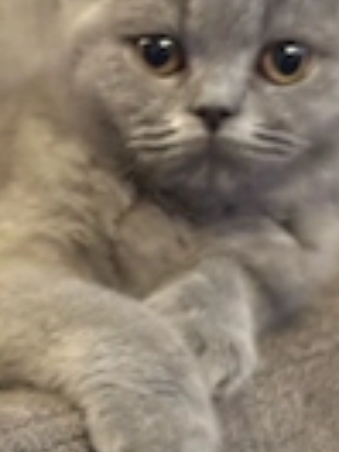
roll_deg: +2.3
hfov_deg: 9.3
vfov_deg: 12.5
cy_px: 431
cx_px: -55
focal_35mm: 157
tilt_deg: -12.4
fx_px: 2050
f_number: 1.6
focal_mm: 5.96
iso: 400
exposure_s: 1/20
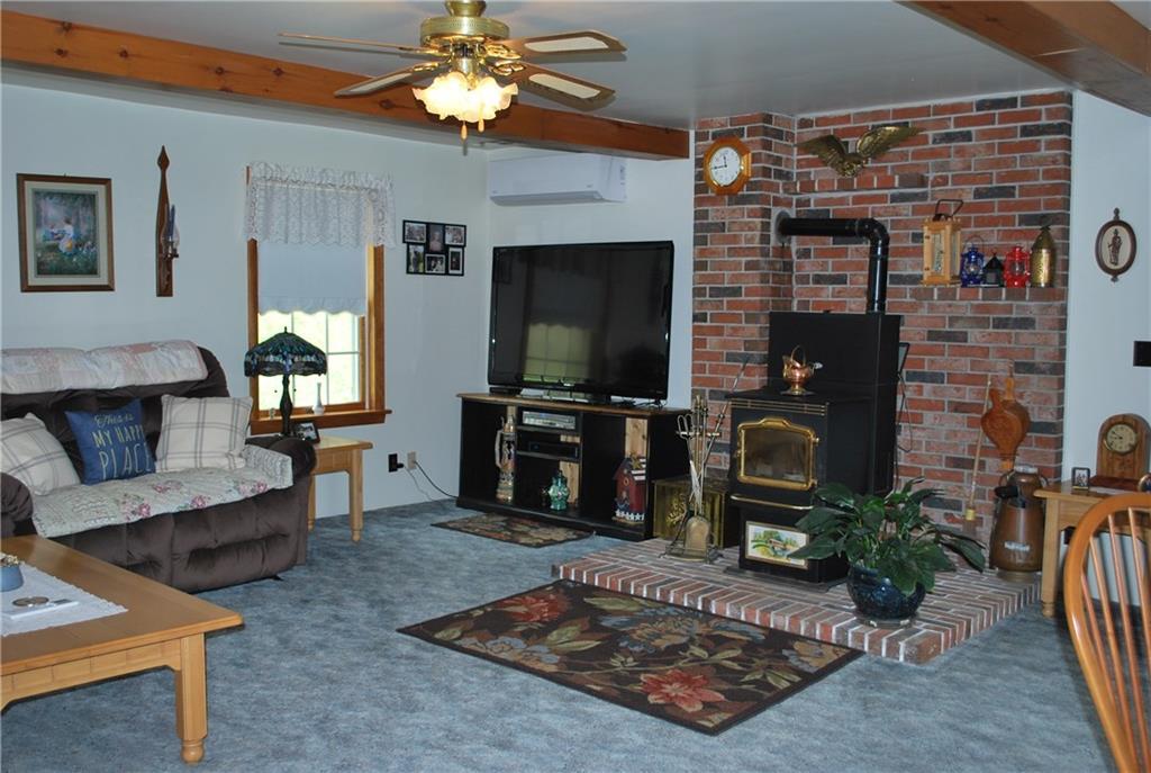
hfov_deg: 57.1
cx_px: 576
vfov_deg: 40.1
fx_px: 1057
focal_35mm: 33
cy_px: 386
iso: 200
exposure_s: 1/60
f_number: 4
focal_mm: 22
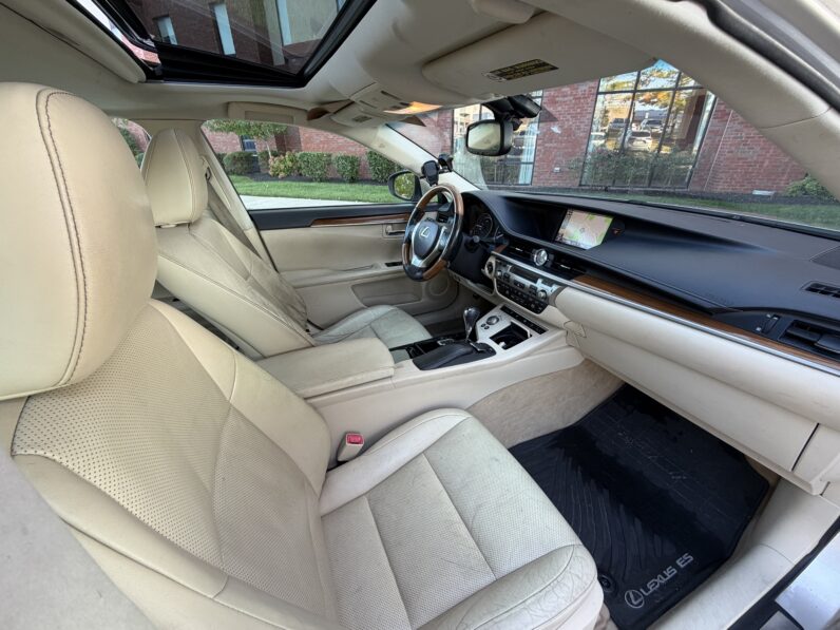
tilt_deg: -26.8
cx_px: 420
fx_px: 340
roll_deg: +0.7
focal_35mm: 14
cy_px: 315
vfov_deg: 85.7
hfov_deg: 102.1
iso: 125
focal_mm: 2.22
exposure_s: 1/121
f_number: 2.2
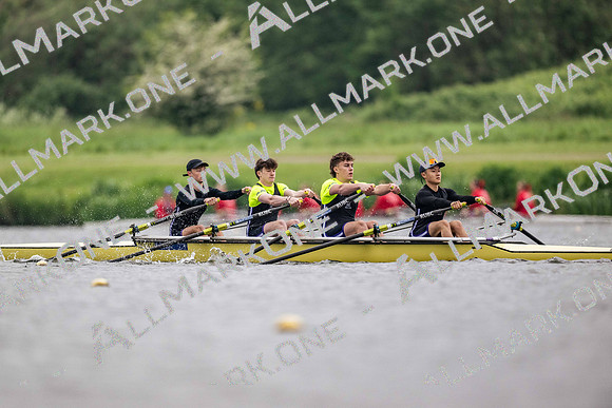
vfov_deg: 2.3
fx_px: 10202
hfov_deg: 3.4
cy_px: 204
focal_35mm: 600
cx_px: 306
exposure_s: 1/2000
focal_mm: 600
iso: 1800
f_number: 4
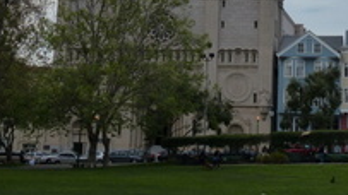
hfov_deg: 24.7
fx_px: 793
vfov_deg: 13.6
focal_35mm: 86
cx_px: 209
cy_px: -51
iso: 160
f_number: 4
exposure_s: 1/500
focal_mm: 7.1
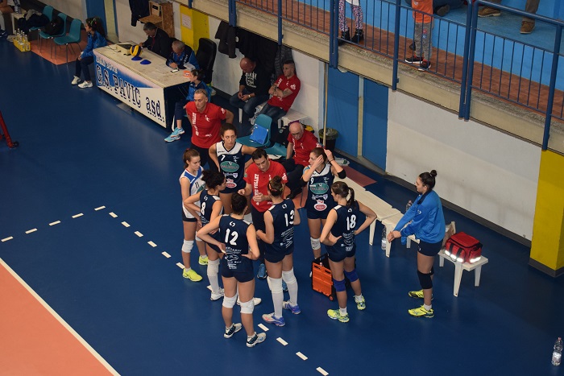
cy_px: 188
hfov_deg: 33.4
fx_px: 940
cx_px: 282
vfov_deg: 22.6
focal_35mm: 60
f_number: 5
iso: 1000
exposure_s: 1/60
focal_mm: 40
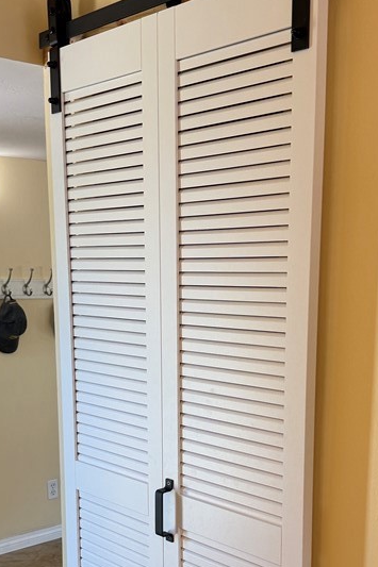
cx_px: 194
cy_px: 418
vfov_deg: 40.1
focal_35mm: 48
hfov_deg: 28.1
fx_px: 756
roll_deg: -0.3
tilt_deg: -9.4
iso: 125
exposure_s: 1/120
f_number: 1.78
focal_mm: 6.76
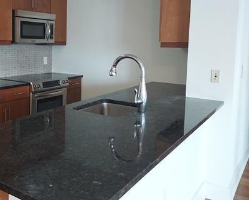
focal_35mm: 39
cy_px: 70
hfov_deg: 45.2
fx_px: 287
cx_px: 61
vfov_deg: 37.9
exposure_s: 1/60
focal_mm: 4.6
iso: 320
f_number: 2
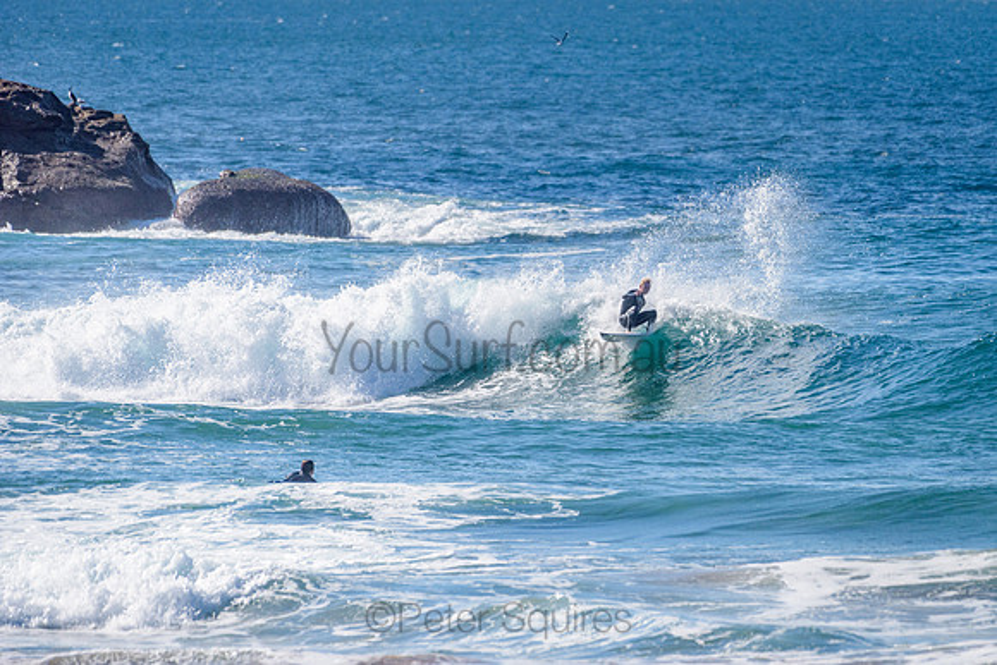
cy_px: 308
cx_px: 611
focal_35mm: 613
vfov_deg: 2.2
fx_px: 16987
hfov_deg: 3.4
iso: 450
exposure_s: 1/8000
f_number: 5.6
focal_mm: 500
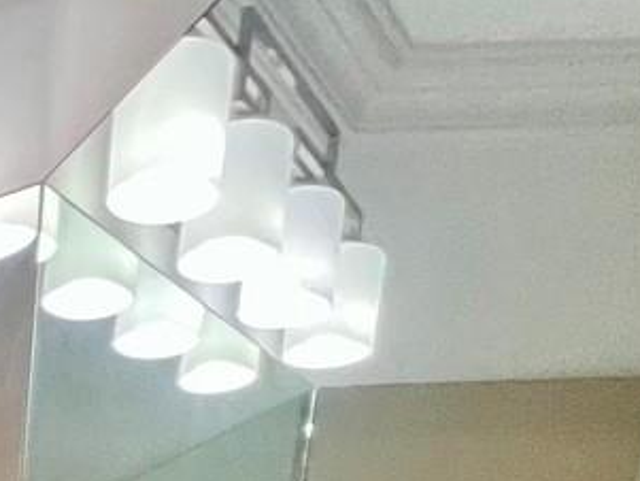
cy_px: 1258
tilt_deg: -16.4
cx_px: -557
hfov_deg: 19.6
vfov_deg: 13.3
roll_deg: +3.4
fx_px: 1276
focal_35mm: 69
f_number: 1.8
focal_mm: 1.57
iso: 250
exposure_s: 1/120
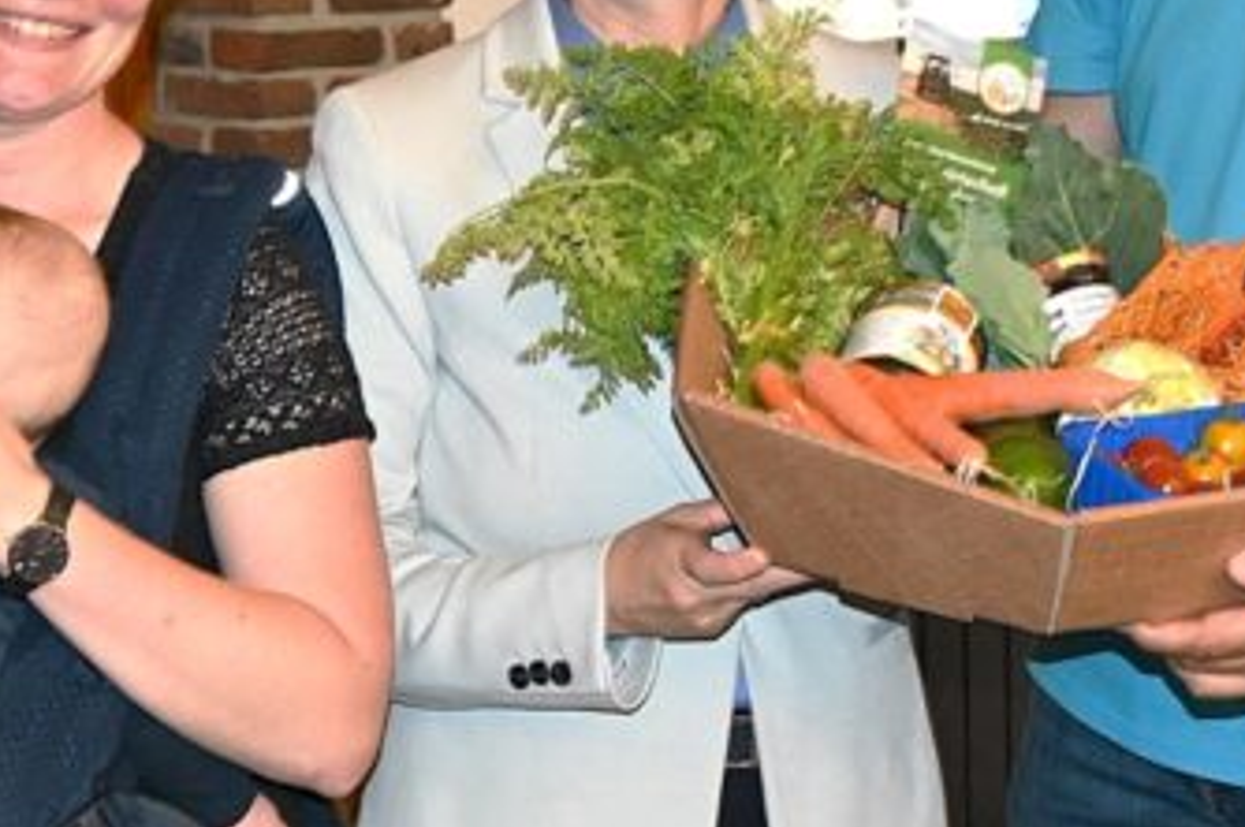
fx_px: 3258
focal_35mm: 94
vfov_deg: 14.4
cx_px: 764
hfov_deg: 21.6
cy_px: 220
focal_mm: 20.5
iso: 2500
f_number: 3.8
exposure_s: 1/60
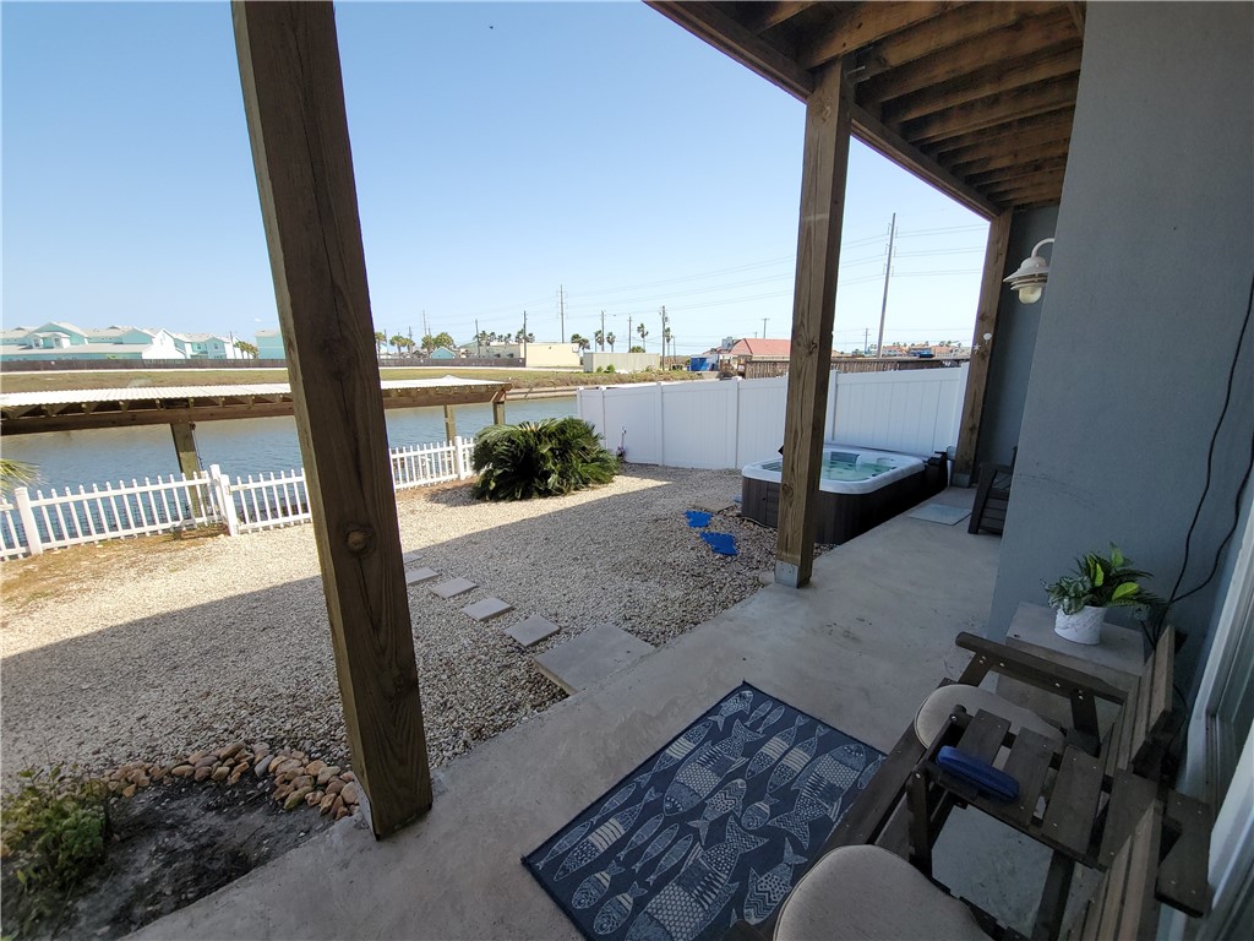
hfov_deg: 106.2
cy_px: 470
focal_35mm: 13
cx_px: 627
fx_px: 471
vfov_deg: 89.9
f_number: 2.2
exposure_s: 1/929
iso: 50
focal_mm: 2.2
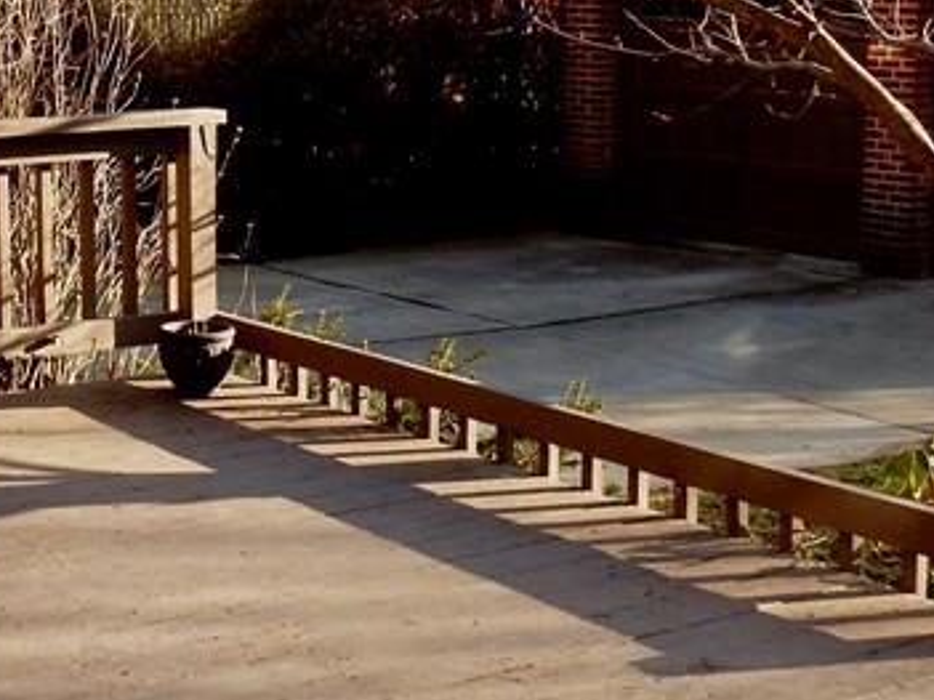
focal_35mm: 73
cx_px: 48
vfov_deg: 20.1
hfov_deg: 25.6
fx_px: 1969
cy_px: 210
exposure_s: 1/320
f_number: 3.7
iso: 125
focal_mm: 4.5
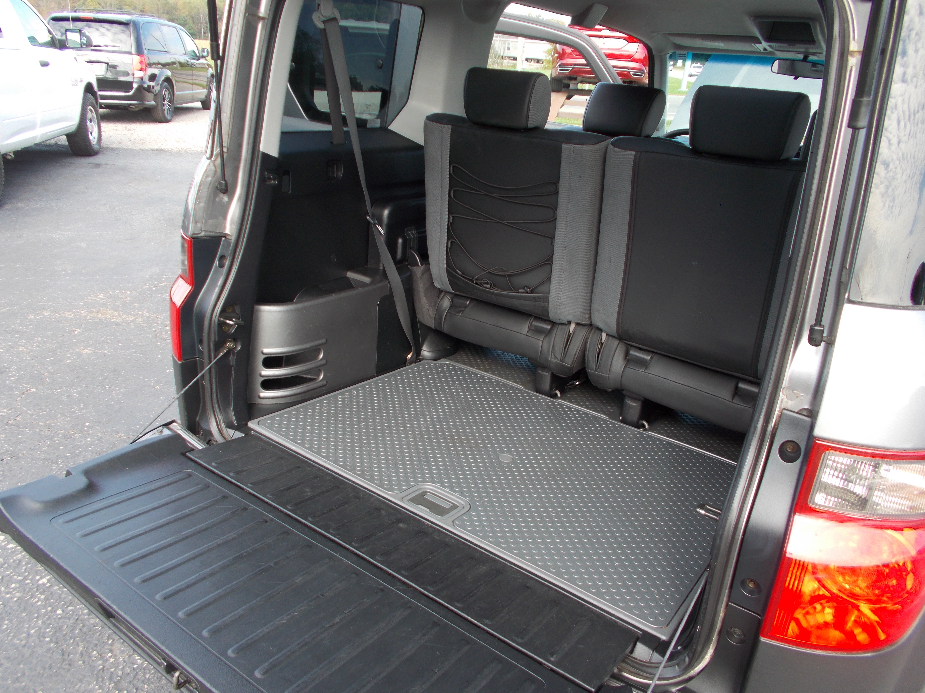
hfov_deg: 67.3
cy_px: 346
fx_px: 695
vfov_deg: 53.1
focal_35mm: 26
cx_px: 462
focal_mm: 4.6
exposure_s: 1/100
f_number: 3.2
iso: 80
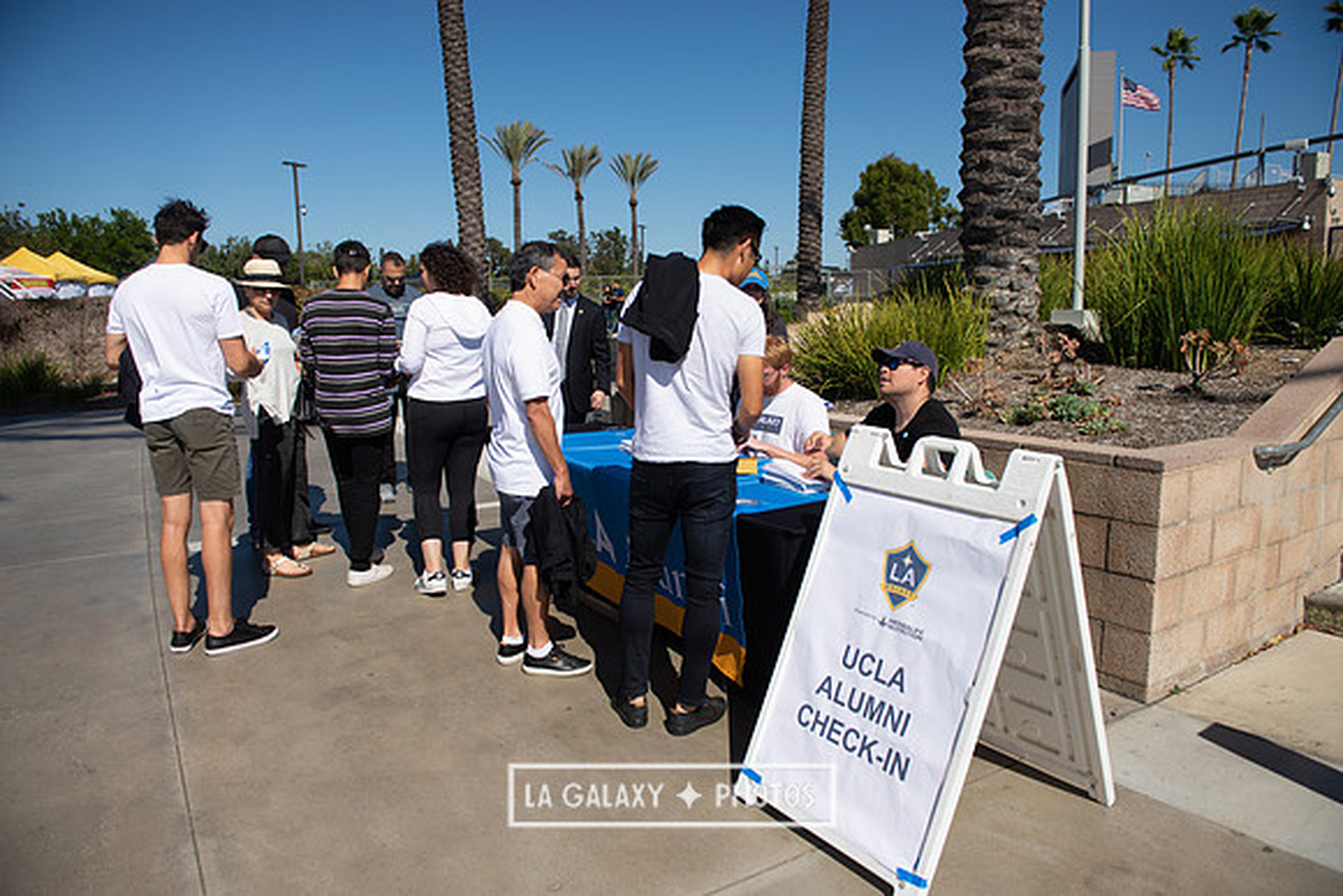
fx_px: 896
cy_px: 448
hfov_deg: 73.7
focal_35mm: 24
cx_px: 672
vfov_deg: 53.2
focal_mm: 24
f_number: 4
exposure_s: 1/4000
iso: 200
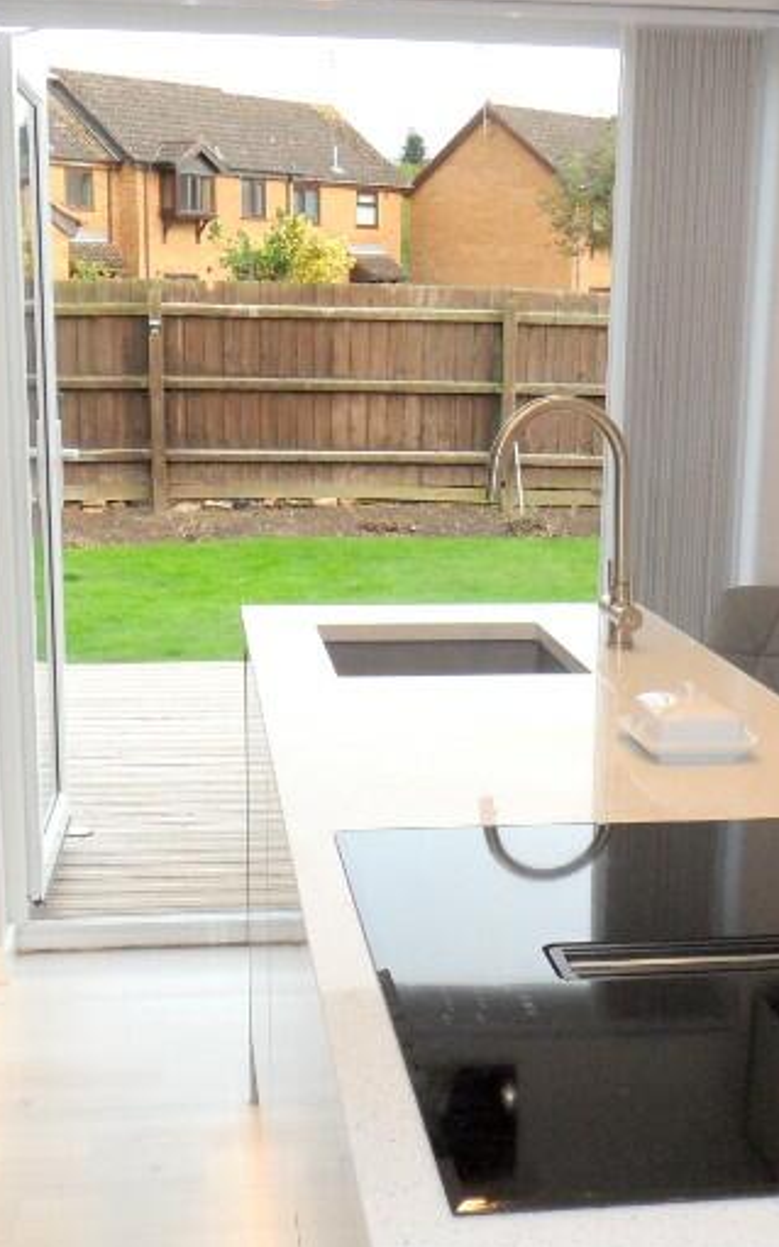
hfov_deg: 25.3
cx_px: 474
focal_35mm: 51
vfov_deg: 39.3
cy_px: 791
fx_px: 1734
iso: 80
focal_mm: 3.9
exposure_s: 1/125
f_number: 3.2
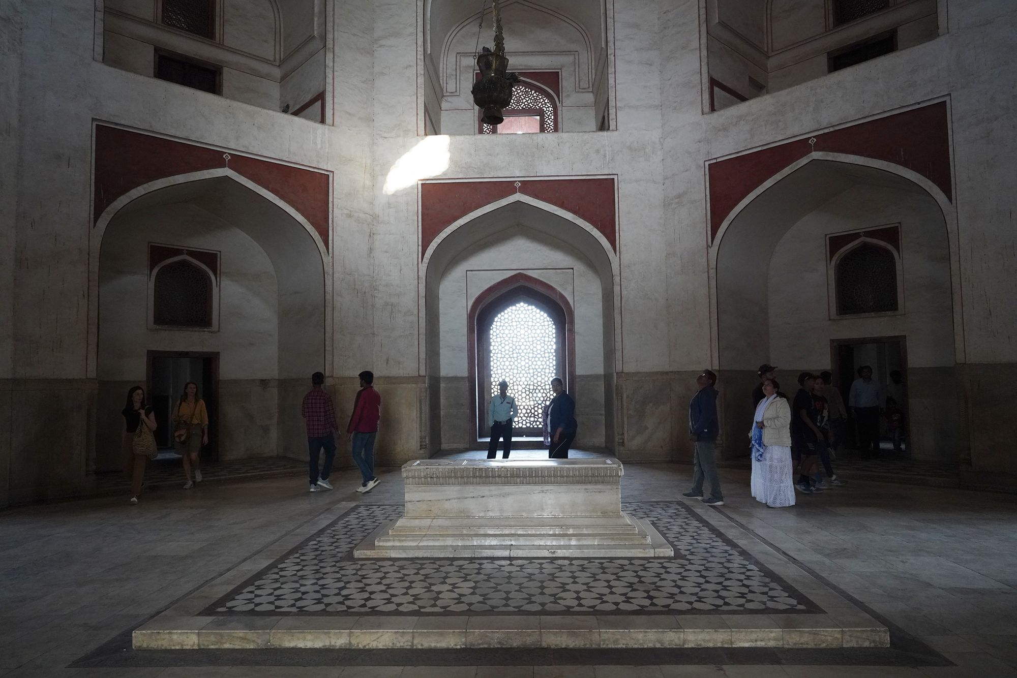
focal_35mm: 24
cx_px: 508
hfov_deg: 73.7
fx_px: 678
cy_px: 339
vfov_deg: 53.1
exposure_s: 1/80
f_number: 6.3
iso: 3200
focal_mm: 24
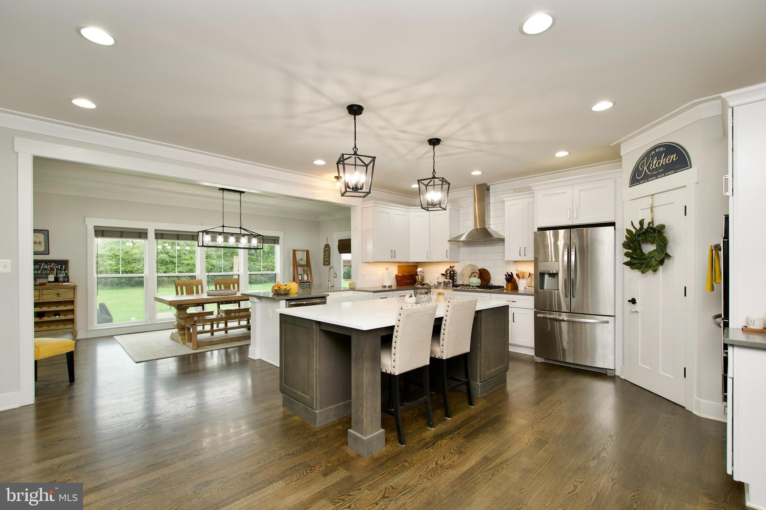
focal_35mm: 15
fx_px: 319
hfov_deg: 100.4
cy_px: 255
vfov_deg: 77.3
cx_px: 383
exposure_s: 1/25
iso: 320
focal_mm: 10
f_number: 7.1
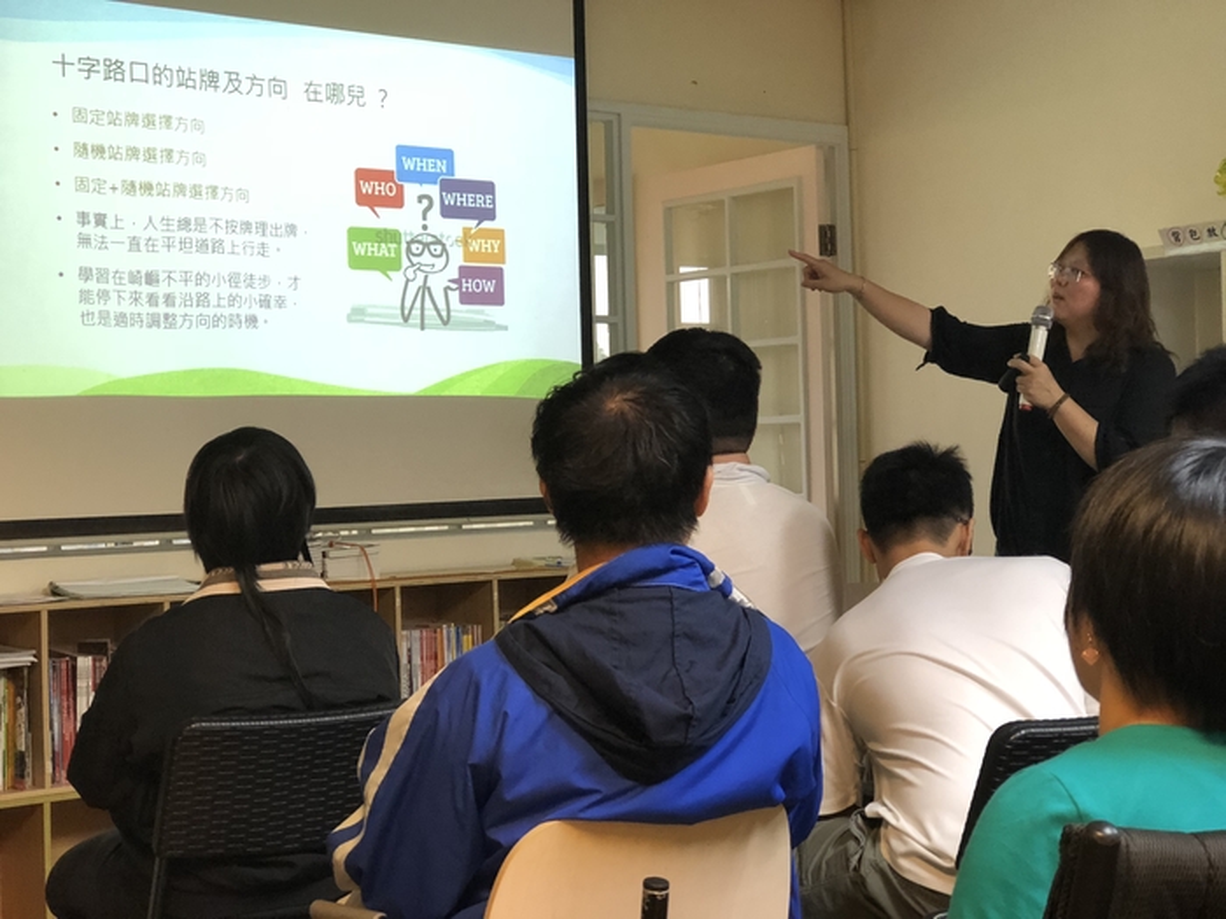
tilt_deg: -1.0
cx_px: 613
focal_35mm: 57
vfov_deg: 25.7
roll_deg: +1.3
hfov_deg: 33.8
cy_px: 460
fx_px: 2019
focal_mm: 6.6
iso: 500
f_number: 2.8
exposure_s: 1/60
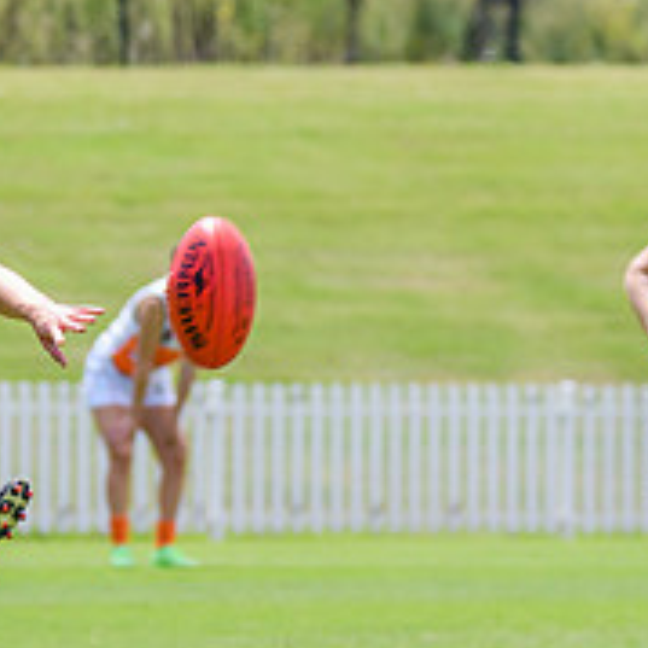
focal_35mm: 965
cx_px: -166
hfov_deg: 1.8
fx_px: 20438
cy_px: 454
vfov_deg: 1.8
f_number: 8
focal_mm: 250
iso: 800
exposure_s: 1/1600
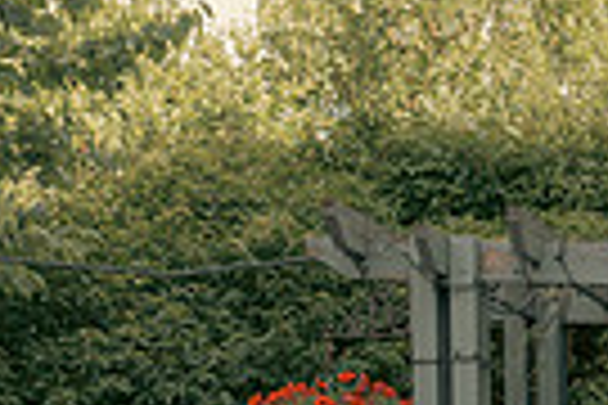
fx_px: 2178
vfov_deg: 10.2
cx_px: 937
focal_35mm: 129
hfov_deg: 14.7
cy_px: 664
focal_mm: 30
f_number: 5.6
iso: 250
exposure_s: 1/160
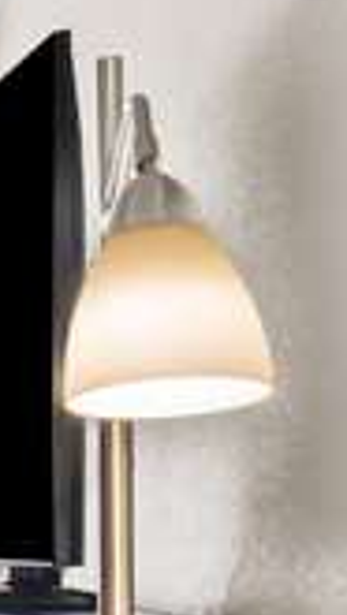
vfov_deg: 20.2
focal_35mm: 97
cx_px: -1472
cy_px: 794
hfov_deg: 6.0
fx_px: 1582
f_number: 8
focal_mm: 14.9
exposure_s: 1
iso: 320
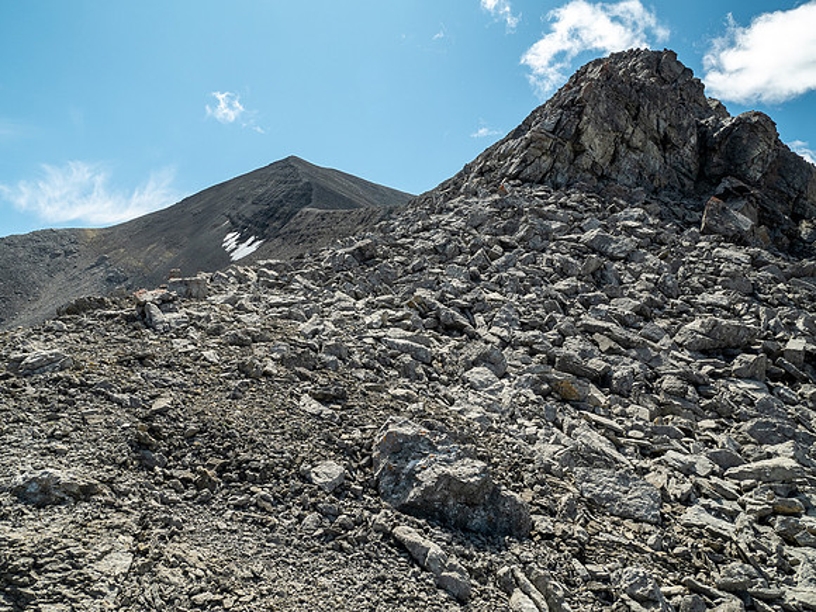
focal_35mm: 24
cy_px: 306
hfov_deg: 71.6
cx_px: 408
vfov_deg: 56.8
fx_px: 566
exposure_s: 1/160
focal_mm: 12
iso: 200
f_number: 8
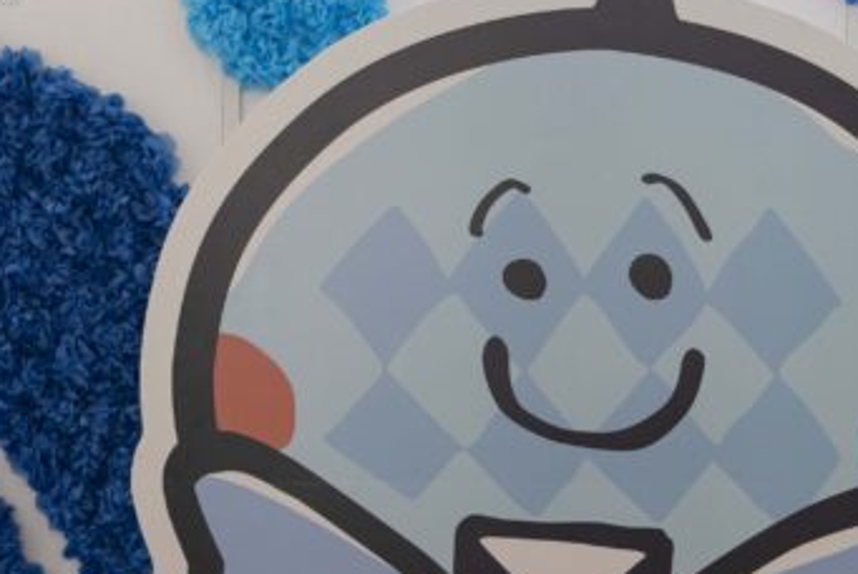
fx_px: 2075
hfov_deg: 23.3
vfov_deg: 15.6
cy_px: 502
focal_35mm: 87
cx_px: 551
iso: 500
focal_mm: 29
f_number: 4.5
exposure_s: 1/60
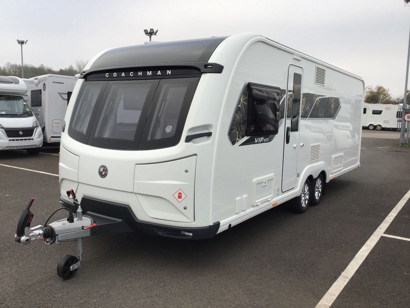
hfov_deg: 58.4
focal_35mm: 31
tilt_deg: -7.8
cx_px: 205
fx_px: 367
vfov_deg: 45.4
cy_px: 154
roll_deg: -1.8
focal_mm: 3.3
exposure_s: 1/186
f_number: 2.4
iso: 25
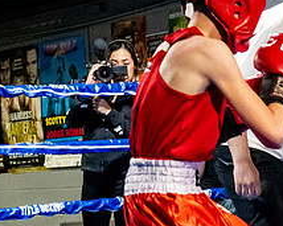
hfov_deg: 11.9
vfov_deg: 9.6
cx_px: 285
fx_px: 1340
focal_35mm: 160
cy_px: 193
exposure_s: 1/800
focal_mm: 33
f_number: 2.8
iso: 5000
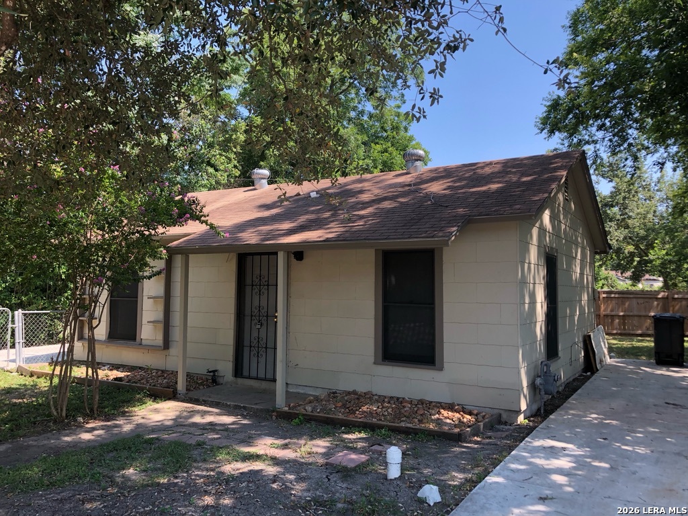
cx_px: 344
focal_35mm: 28
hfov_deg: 63.4
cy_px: 258
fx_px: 557
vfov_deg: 49.7
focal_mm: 3.99
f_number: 1.8
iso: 20
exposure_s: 1/284
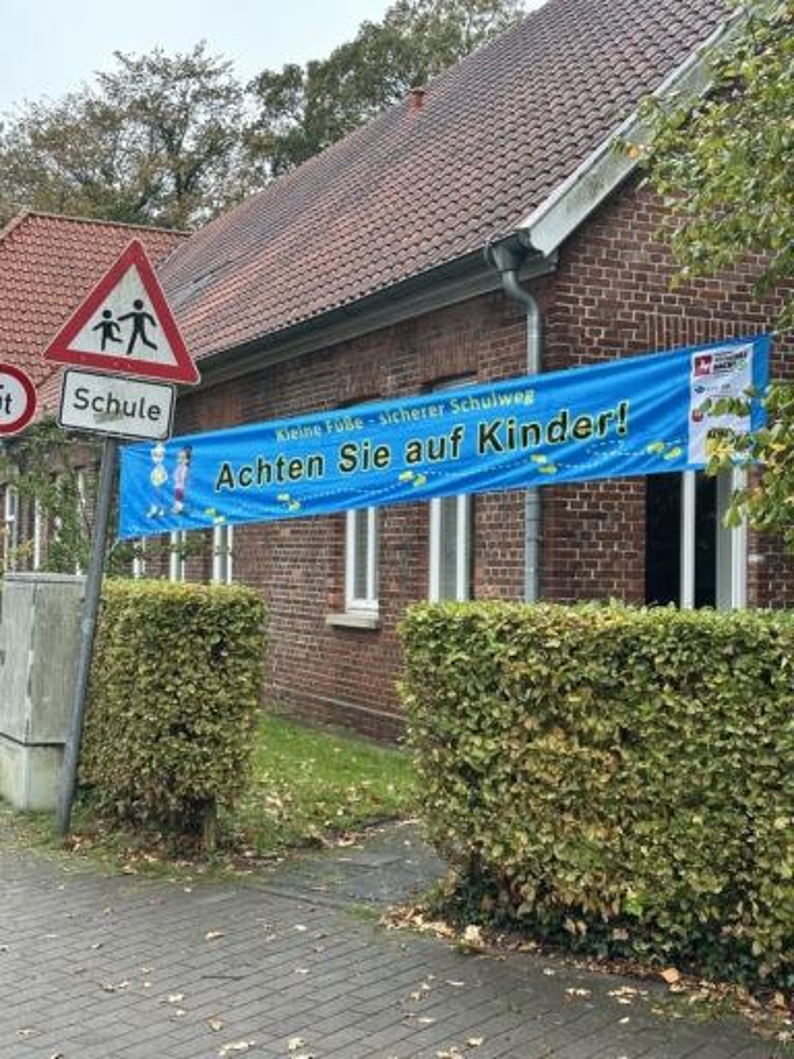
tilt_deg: +1.4
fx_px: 1468
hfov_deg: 30.3
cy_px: 530
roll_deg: -1.7
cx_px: 397
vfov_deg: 39.7
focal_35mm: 48
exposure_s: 1/78
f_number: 1.78
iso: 80
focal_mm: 6.86
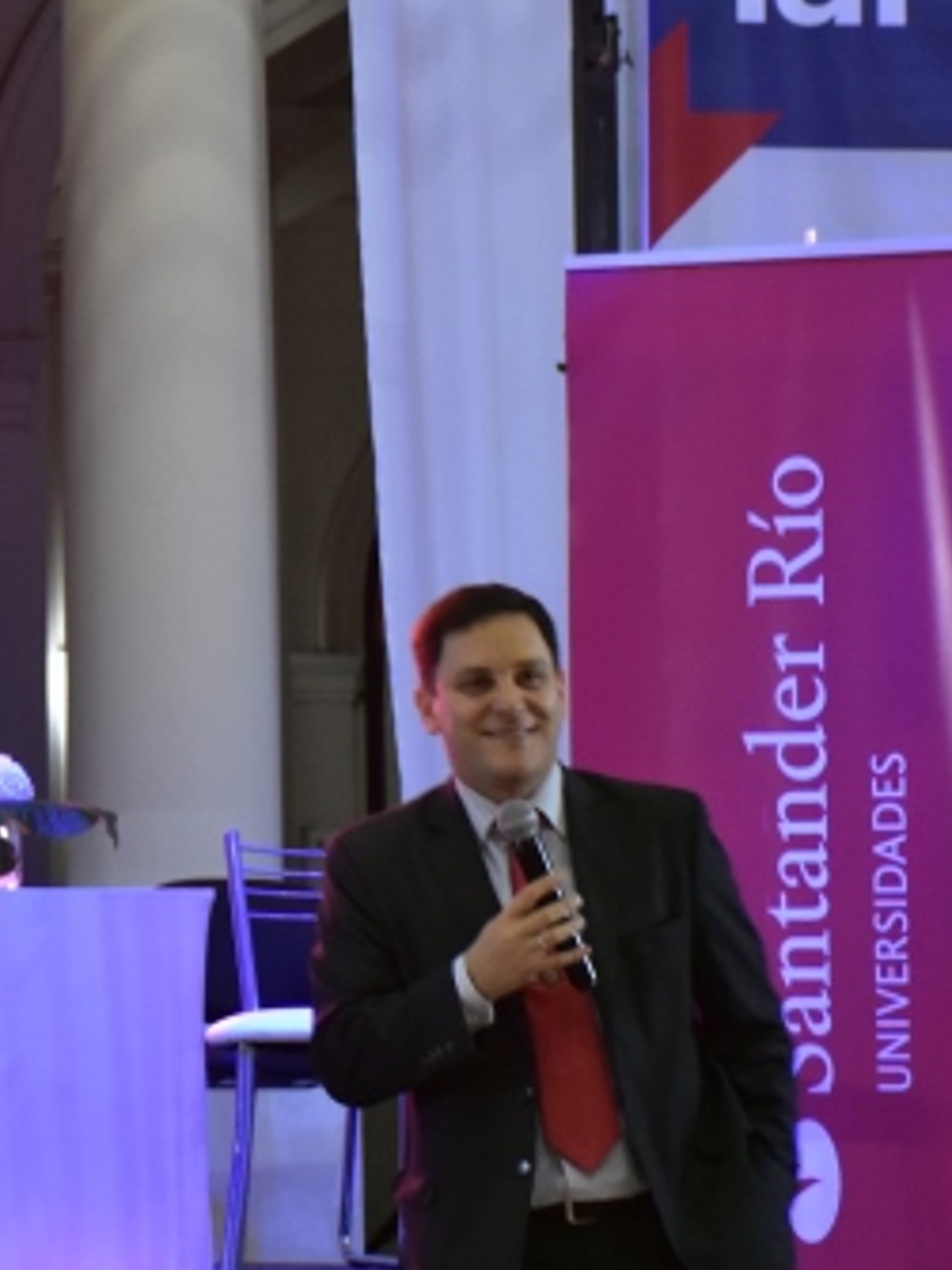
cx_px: -284
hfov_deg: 7.9
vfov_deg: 10.7
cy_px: 529
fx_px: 6788
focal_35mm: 185
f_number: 4.5
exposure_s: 1/50
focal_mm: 42
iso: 1600
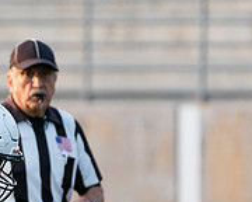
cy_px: 242
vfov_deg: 1.2
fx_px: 9584
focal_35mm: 1285
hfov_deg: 1.5
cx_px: -95
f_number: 2.8
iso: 500
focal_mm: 200
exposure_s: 1/1600
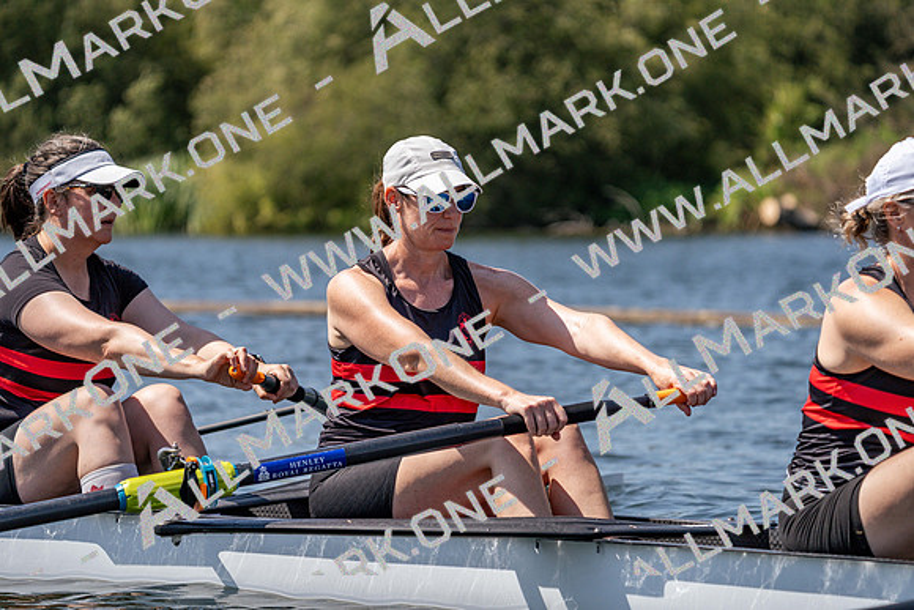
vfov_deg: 6.1
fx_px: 5714
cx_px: 457
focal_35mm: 225
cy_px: 305
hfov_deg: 9.1
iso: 250
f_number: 5.6
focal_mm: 225
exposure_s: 1/2000
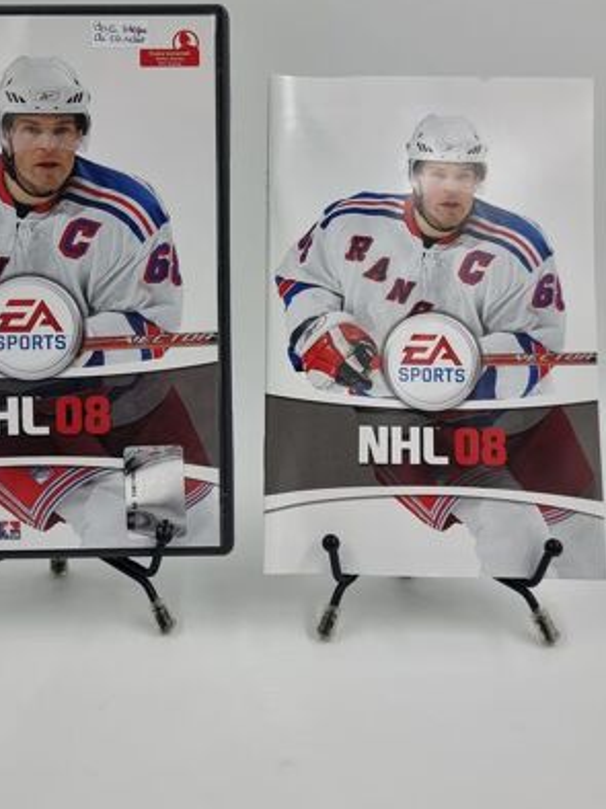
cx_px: 247
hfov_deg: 36.7
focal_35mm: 39
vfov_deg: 47.6
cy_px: 316
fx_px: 911
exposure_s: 1/158
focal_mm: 6.7
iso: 50
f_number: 1.8
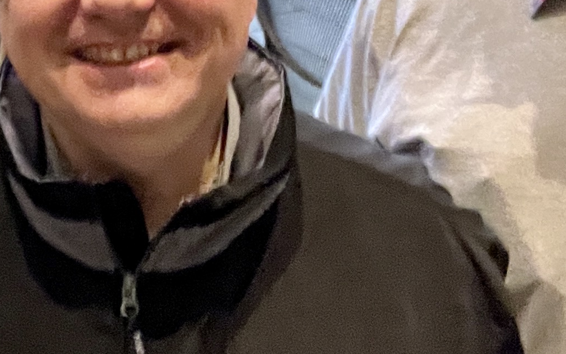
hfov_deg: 19.0
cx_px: -280
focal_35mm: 96
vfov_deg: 13.2
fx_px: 1481
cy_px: -100
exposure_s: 1/24
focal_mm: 2.71
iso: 640
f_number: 2.2
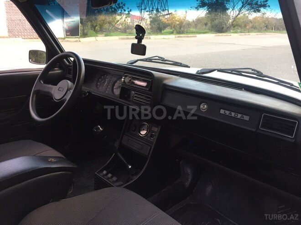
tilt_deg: -19.4
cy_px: 112
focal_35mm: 29
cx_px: 150
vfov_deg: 48.2
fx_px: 252
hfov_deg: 61.7
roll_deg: -1.1
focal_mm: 4.15
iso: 32
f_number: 2.2
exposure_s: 1/33
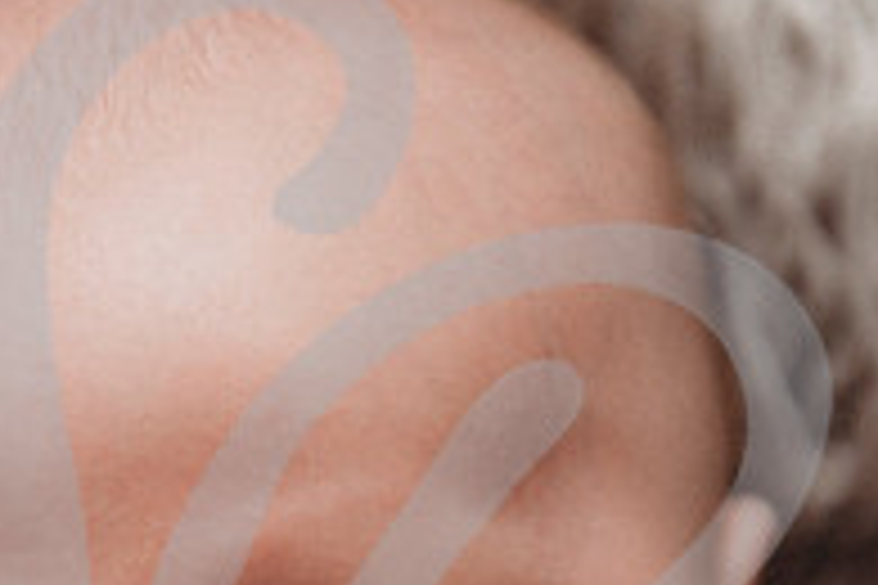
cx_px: 117
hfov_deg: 12.4
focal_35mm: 164
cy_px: 781
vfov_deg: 8.2
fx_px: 3999
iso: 100
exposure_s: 1/200
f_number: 2.8
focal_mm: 55
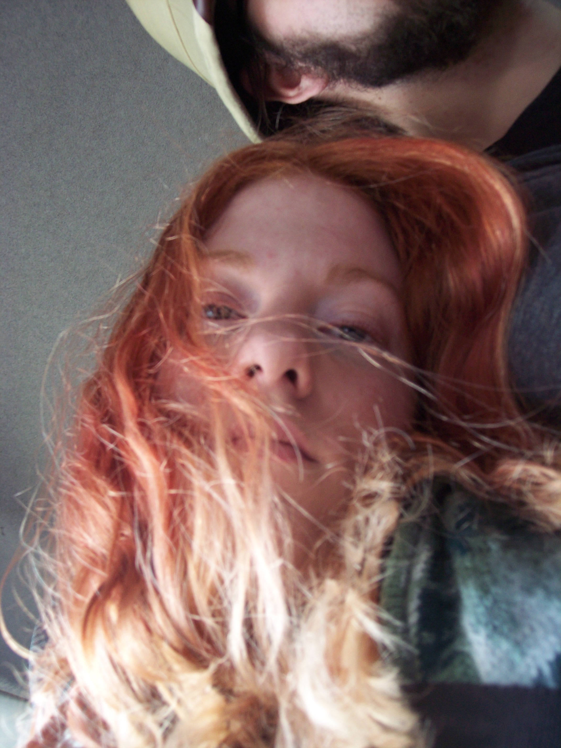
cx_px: 280
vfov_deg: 47.9
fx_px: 843
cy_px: 374
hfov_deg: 36.8
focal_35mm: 39
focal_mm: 8
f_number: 3.4
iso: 140
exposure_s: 1/30
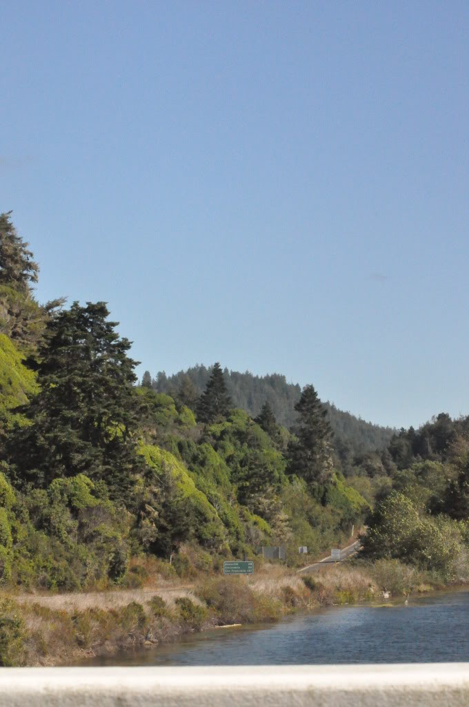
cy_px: 354
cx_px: 234
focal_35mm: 105
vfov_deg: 19.5
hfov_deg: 13.0
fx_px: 2057
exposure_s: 1/1600
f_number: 22
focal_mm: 70
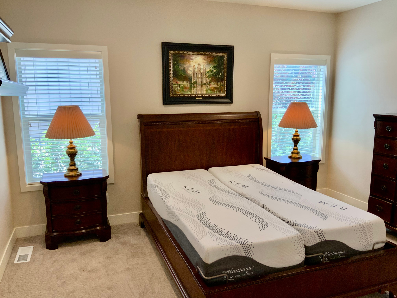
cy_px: 149
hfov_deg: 61.7
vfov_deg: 48.2
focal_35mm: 29
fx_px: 333
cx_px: 198
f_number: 1.8
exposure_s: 1/60
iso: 40
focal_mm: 3
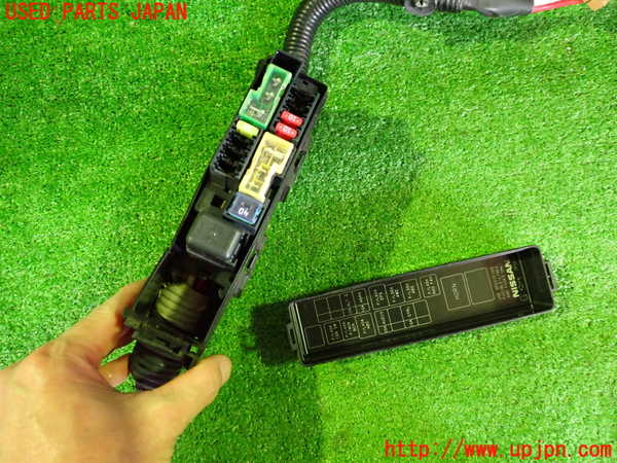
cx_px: 308
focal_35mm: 30
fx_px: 535
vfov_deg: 46.8
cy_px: 232
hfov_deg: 60.0
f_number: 2.3
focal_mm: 5.4
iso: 1000
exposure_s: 1/30
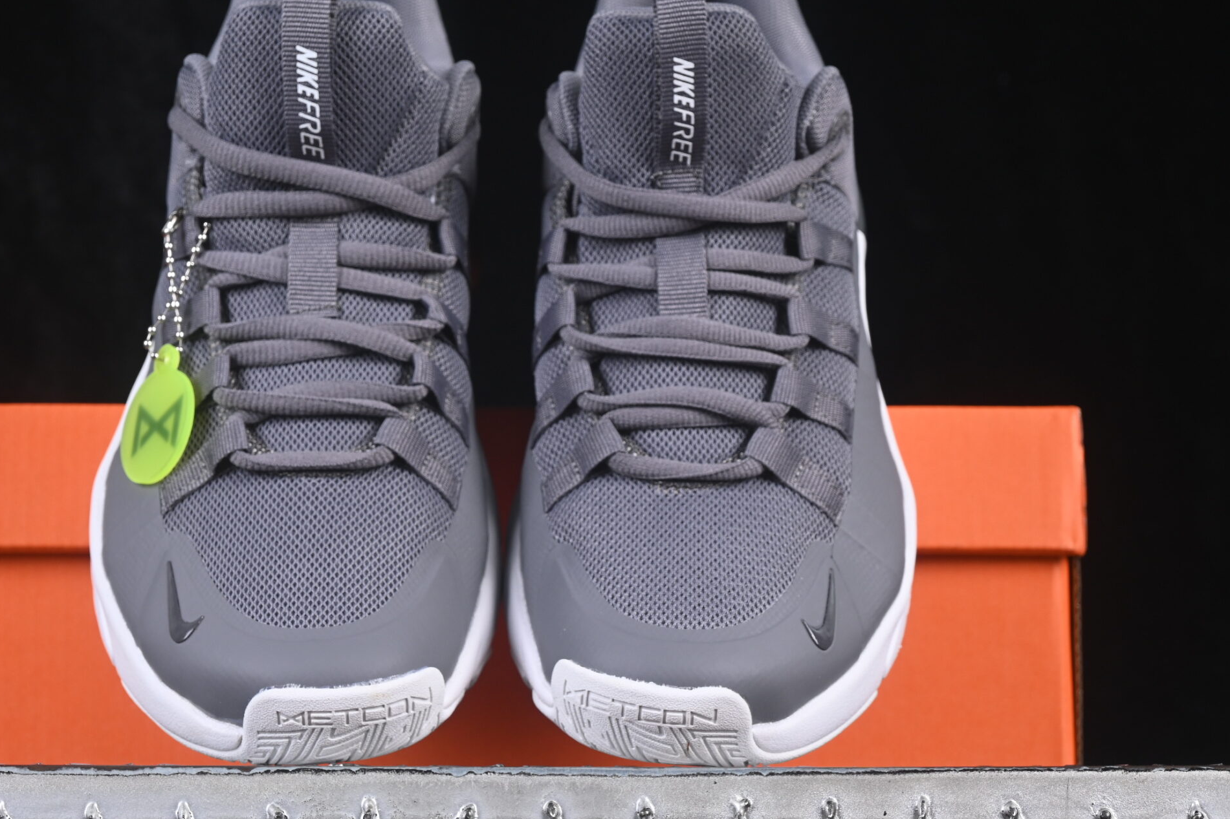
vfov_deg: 13.5
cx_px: 511
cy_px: 426
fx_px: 3450
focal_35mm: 101
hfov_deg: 20.2
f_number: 7.1
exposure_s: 1/80
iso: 160
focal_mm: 50
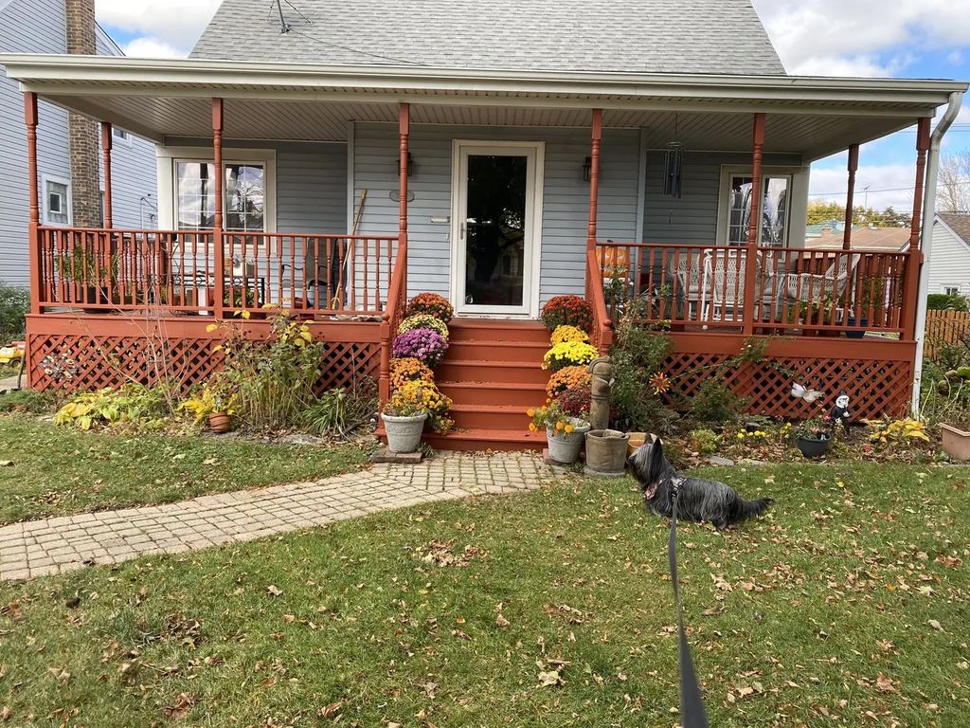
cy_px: 364
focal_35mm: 26
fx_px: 729
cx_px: 485
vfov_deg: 53.1
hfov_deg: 67.3
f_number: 1.8
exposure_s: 1/384
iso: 32
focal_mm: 4.25
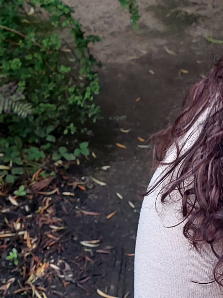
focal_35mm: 127
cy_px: 136
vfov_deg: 15.5
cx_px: 416
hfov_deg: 10.8
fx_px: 1091
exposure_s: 1/100
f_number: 1.8
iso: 64
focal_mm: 5.23
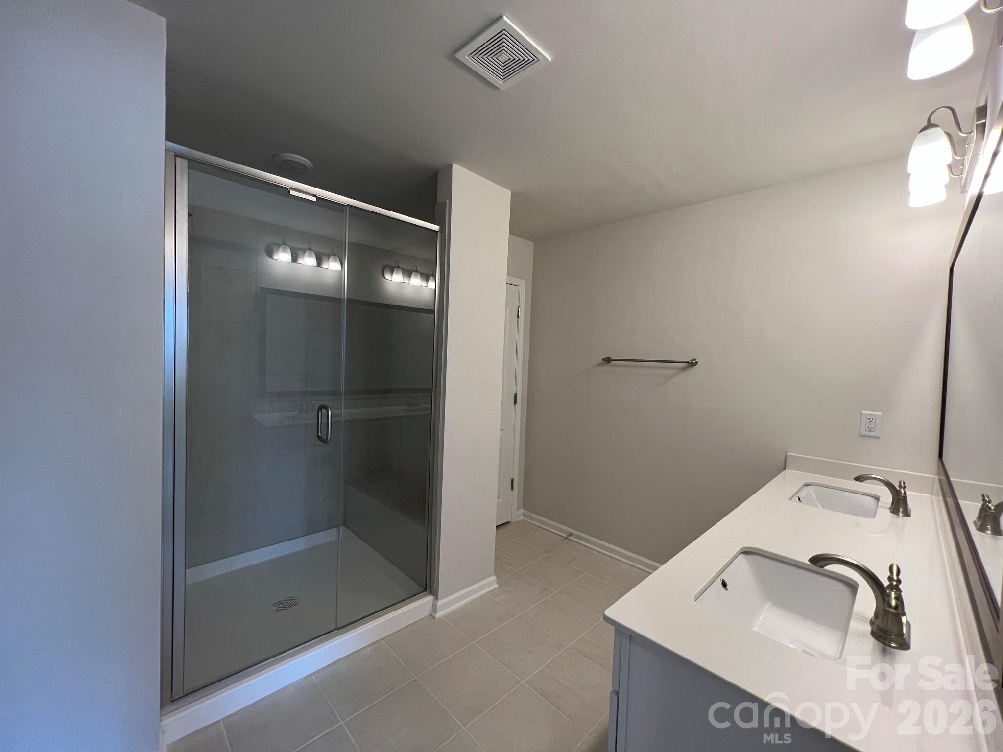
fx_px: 377
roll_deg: -2.3
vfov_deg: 89.9
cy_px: 376
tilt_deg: -3.6
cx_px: 502
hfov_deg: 106.2
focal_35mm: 13
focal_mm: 1.57
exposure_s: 1/120
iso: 125
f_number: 1.8
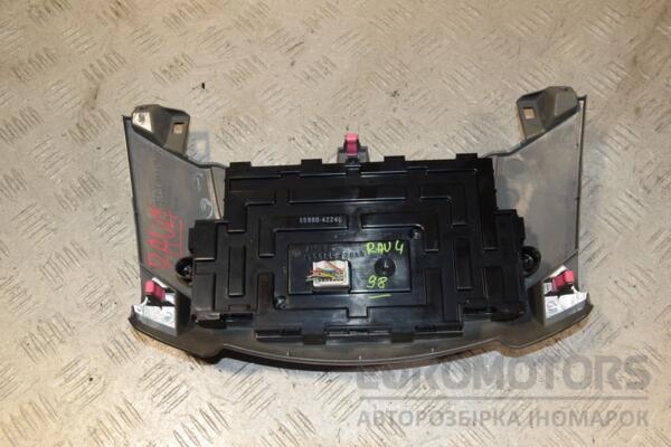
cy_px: 224
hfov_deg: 51.3
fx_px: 699
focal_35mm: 38
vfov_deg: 35.5
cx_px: 336
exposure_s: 1/200
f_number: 6.3
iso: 800
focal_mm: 25
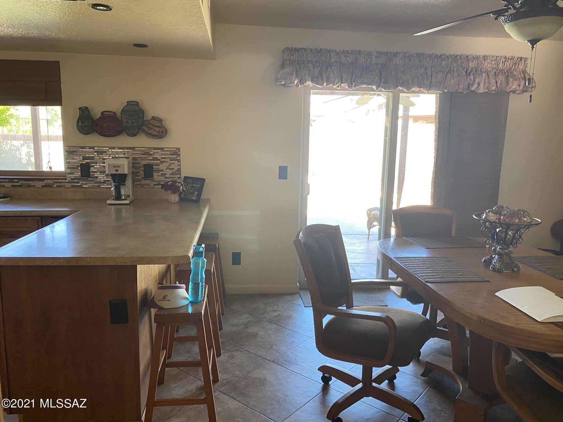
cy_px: 211
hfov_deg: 67.3
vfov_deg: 53.1
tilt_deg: -10.2
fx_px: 423
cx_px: 282
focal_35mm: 26
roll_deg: -1.1
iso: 80
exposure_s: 1/60
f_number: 1.8
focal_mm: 4.25
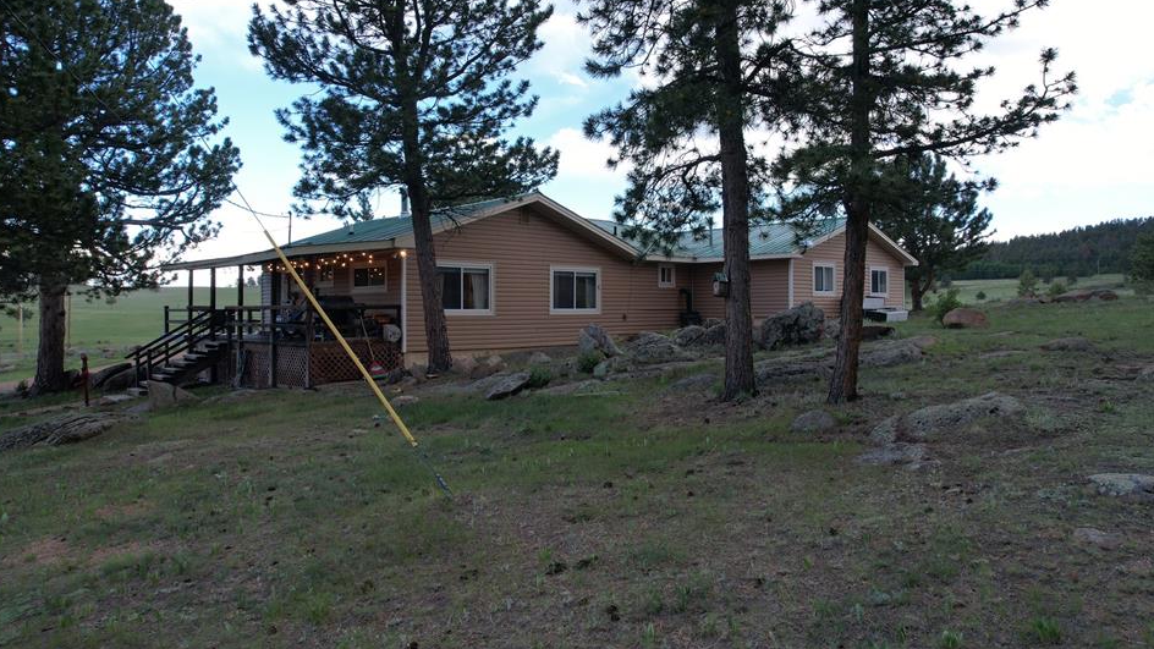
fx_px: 765
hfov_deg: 74.0
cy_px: 306
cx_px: 589
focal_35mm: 25
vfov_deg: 46.0
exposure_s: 1/320
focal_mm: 8.38
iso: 110
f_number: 2.8
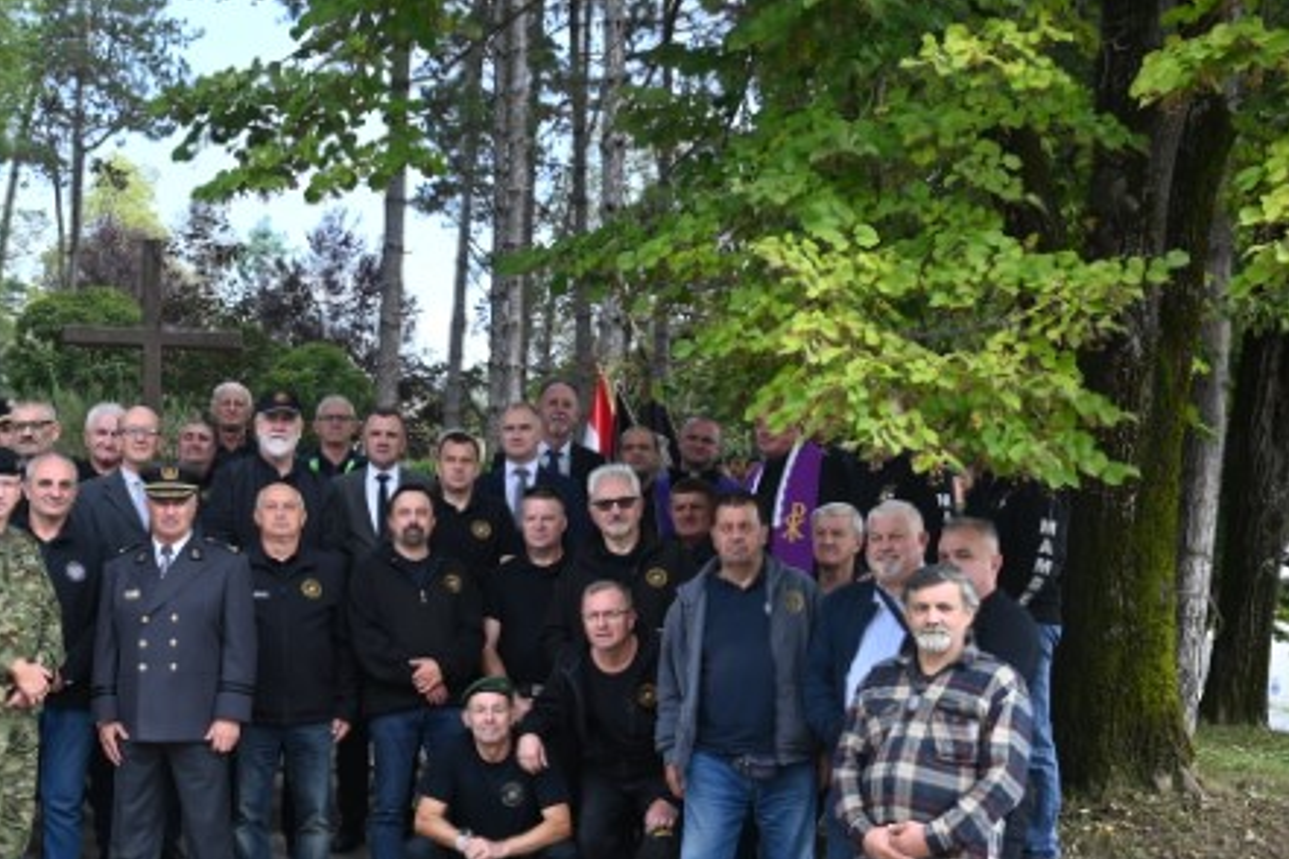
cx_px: 341
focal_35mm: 62
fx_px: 2220
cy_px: 695
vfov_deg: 21.6
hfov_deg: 31.9
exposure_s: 1/250
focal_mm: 38
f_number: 5.6
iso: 200
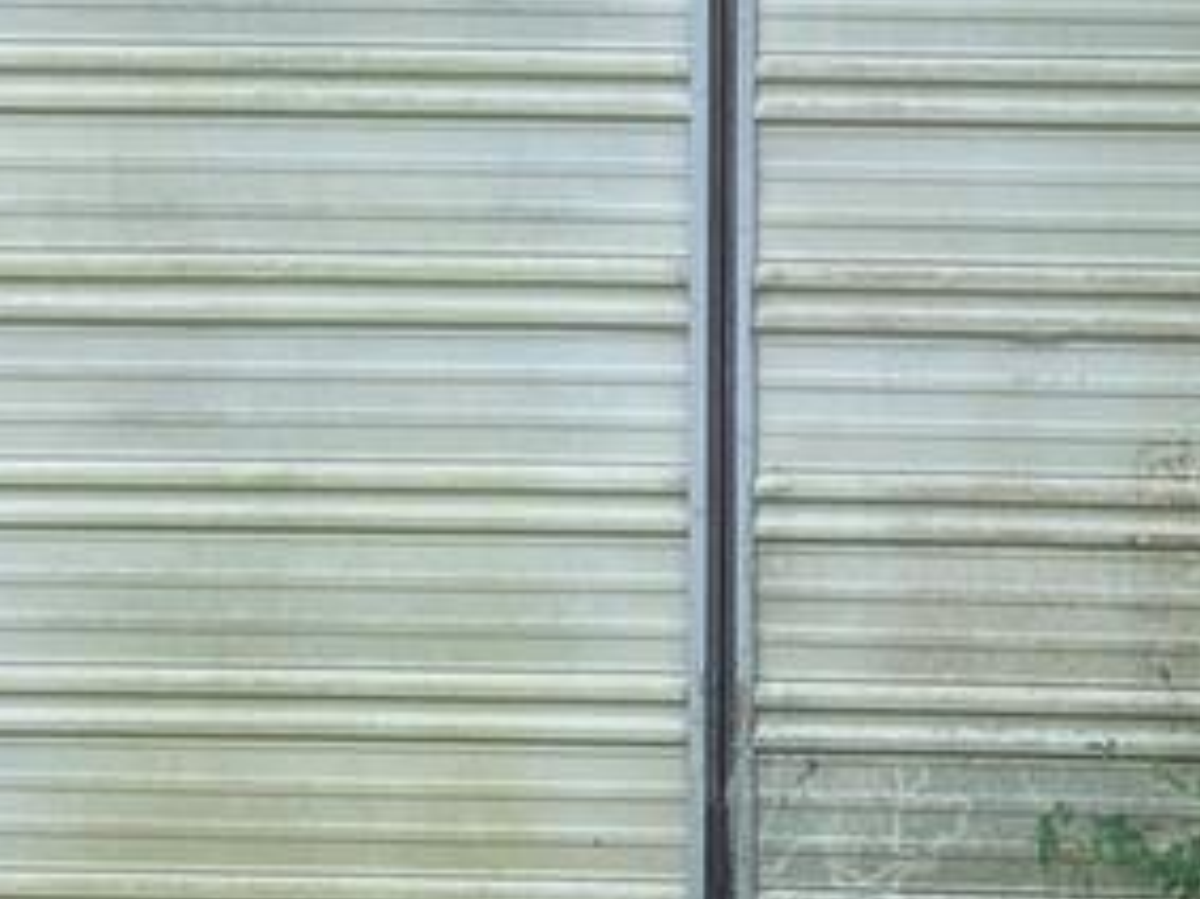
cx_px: 899
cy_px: -153
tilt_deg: -4.3
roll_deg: +0.5
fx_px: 3257
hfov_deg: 20.7
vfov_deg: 15.2
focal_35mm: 94
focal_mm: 4.25
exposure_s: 1/313
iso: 32
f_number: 1.8
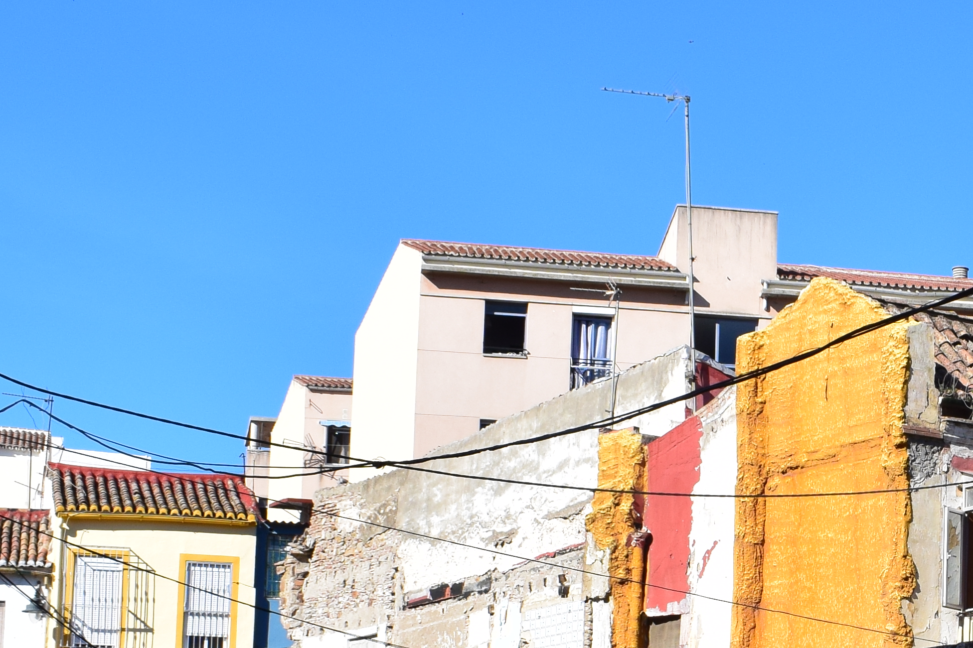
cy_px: 660
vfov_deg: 16.1
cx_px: 949
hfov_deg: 23.5
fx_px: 2243
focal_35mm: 83
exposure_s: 1/500
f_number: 11
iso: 280
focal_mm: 18
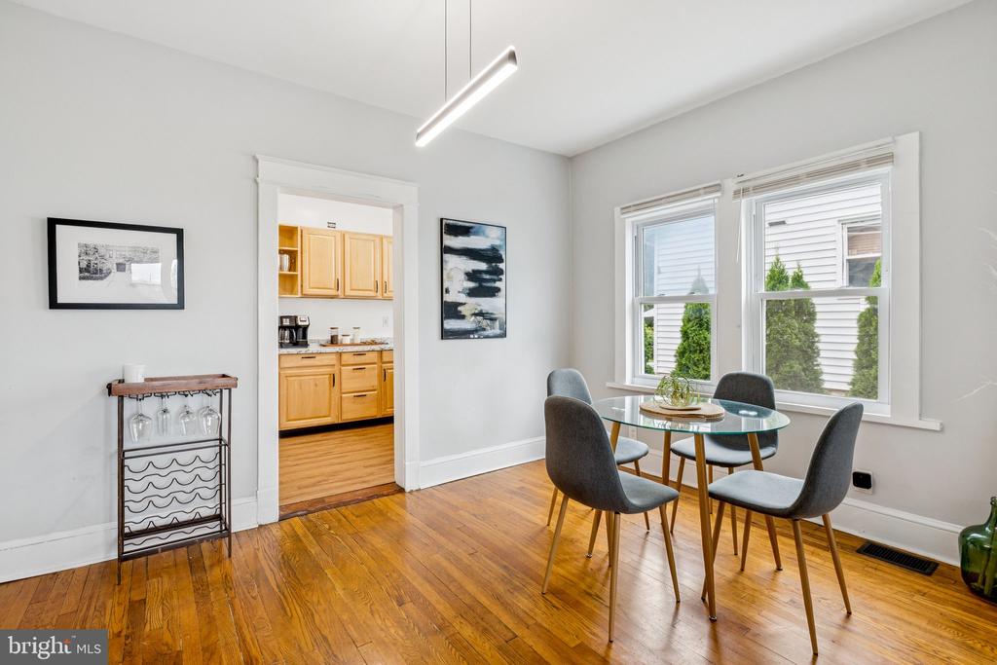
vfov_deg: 70.5
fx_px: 471
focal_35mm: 17
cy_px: 332
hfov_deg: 93.3
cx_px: 498
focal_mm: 11.5
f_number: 9
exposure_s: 1/8
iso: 200
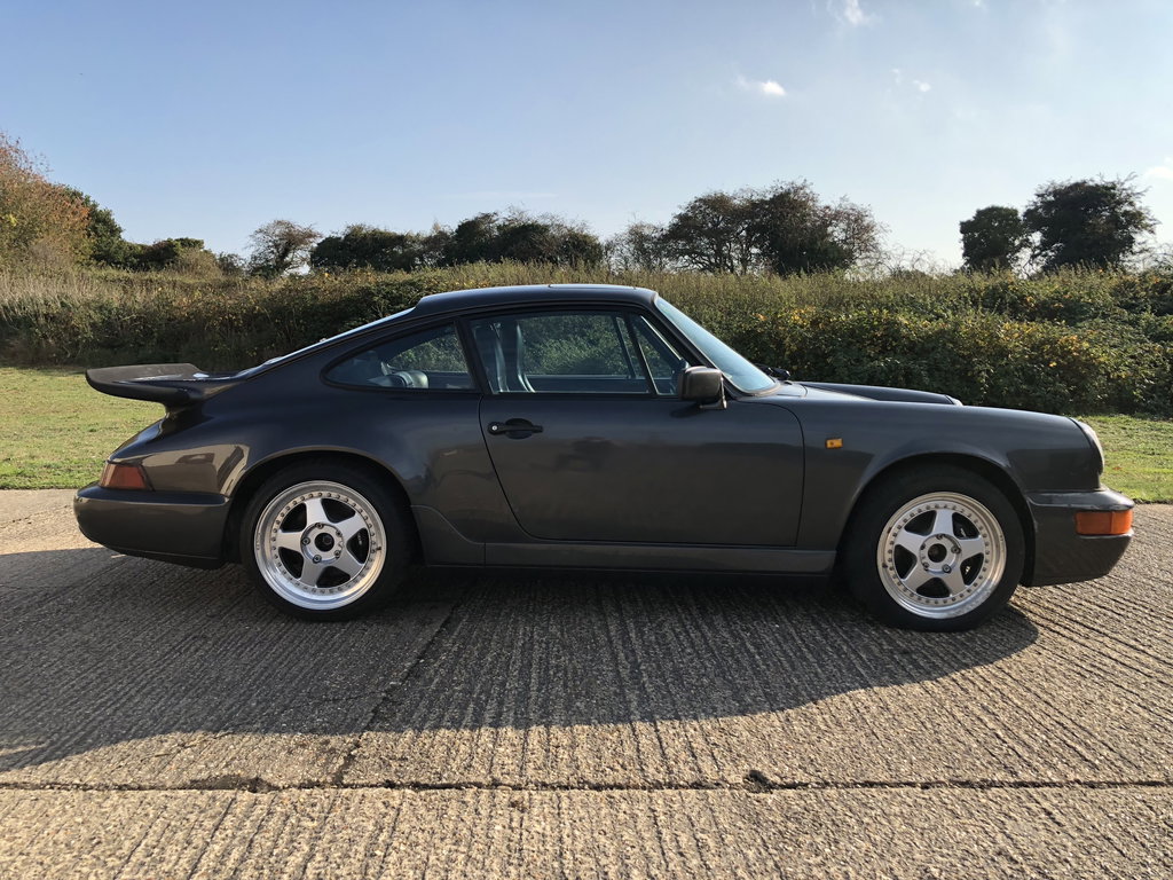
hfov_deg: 63.4
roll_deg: -0.7
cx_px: 586
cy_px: 440
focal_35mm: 28
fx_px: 949
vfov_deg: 49.7
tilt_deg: -5.5
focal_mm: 3.99
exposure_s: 1/1333
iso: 20
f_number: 1.8
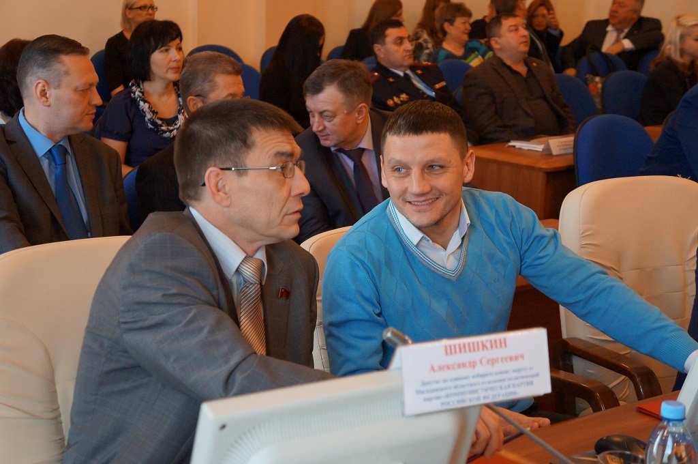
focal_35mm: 68
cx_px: 349
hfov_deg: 29.9
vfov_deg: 20.1
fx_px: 1307
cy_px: 232
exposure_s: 1/160
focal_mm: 45
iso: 2000
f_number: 5
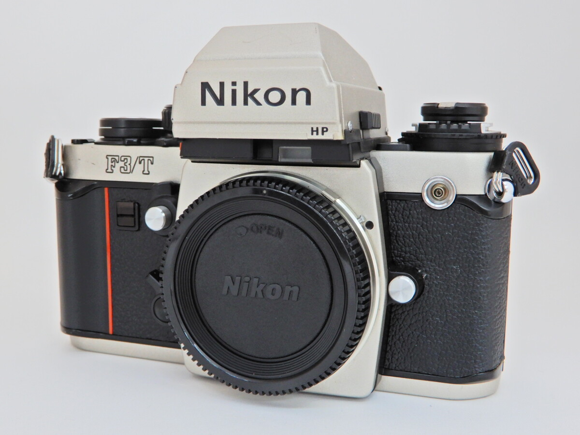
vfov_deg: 34.3
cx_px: 290
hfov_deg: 44.8
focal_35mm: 42
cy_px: 218
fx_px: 704
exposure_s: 1/30
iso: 220
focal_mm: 7.5
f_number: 4
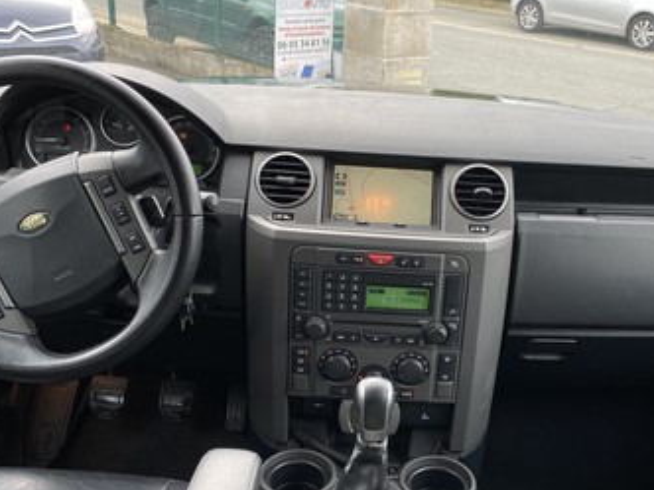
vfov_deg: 35.7
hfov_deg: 46.5
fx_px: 756
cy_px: 308
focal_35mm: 40
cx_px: 396
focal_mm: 4.25
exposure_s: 1/121
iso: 40
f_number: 1.8
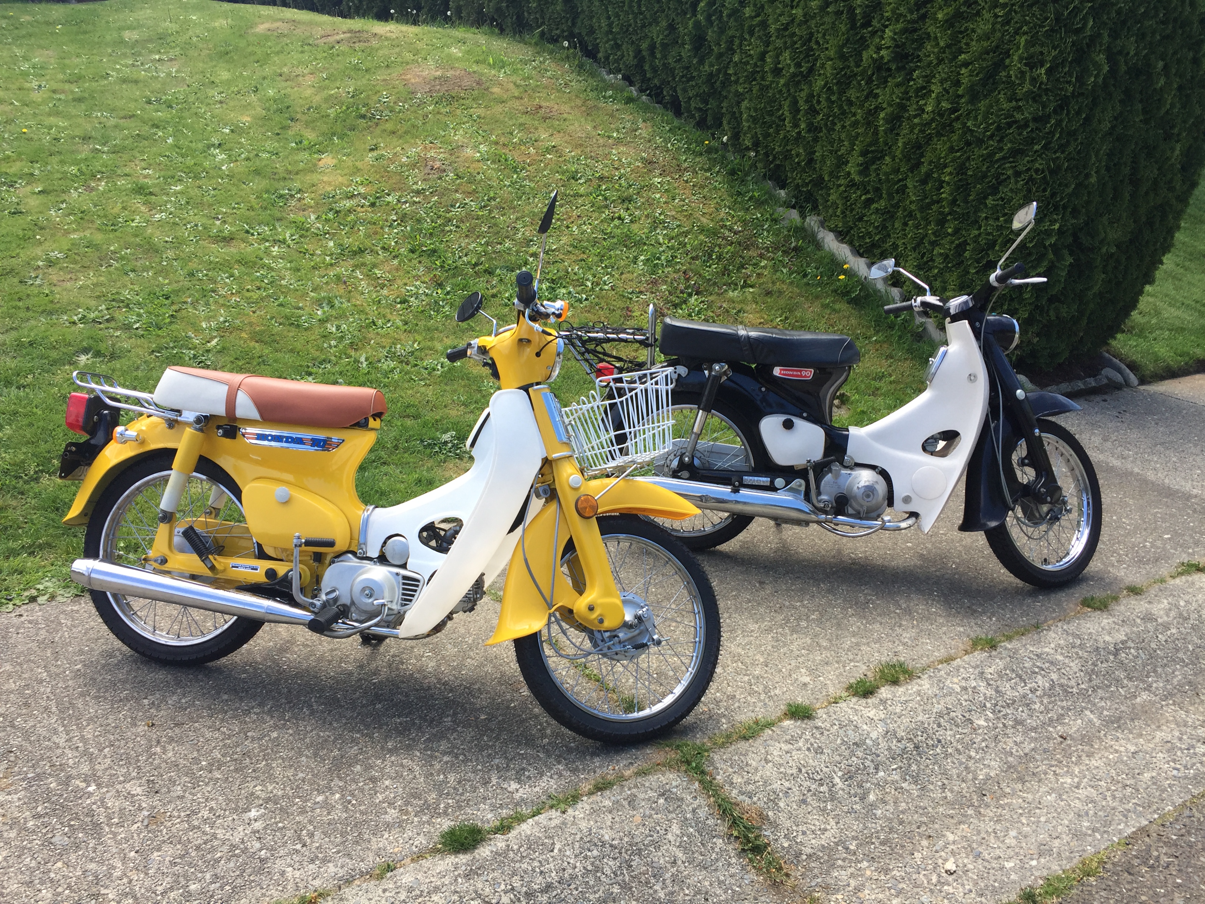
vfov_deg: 48.2
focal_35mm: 29
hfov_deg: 61.7
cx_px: 602
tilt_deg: -20.0
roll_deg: -1.7
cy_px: 452
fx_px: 1010
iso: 32
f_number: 2.2
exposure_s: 1/590
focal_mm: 4.15
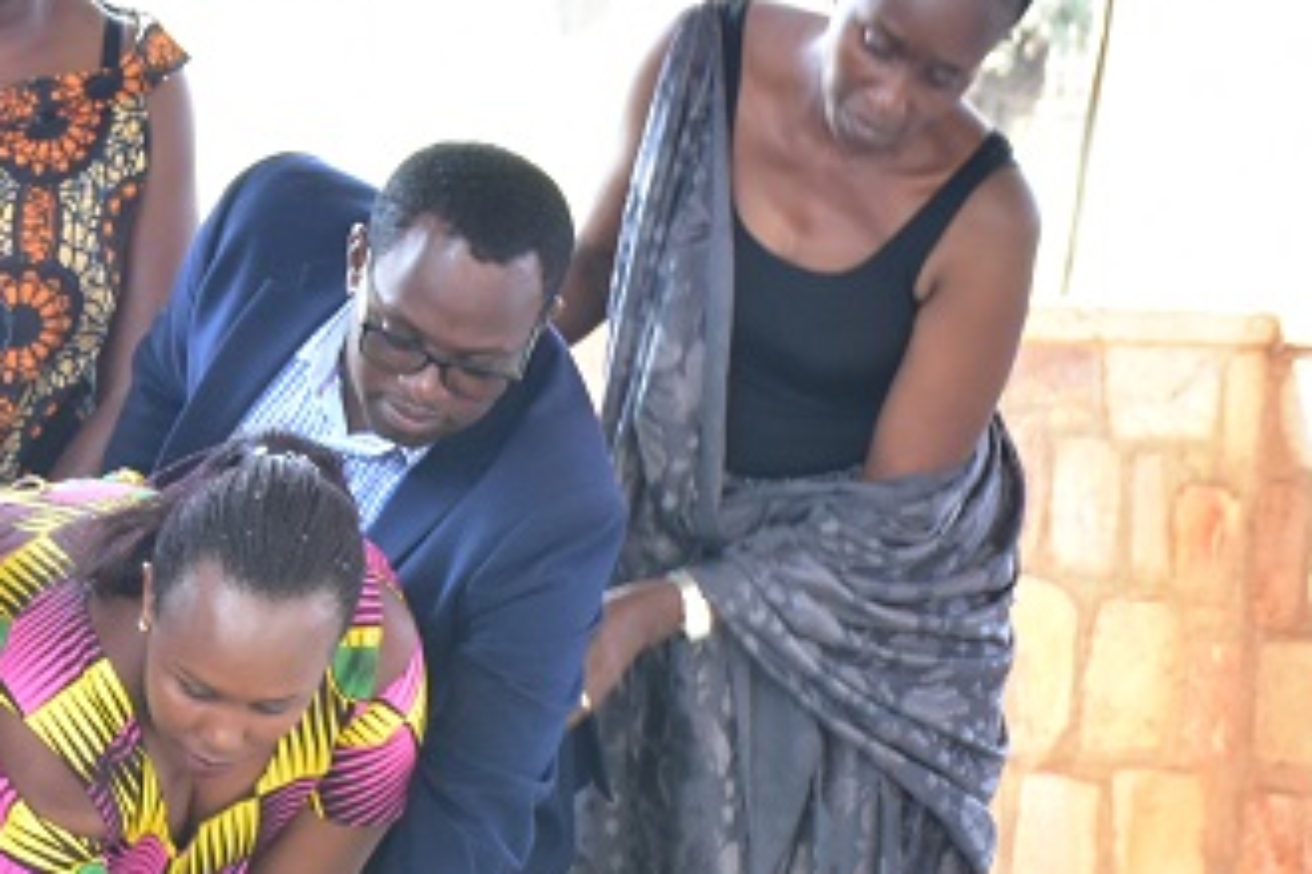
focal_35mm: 228
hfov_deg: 9.0
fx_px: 8305
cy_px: 982
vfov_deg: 6.0
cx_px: 40
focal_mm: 50
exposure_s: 1/60
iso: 800
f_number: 6.3
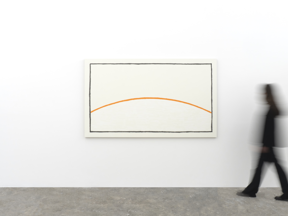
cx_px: 154
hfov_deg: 58.9
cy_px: 113
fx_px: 255
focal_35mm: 31
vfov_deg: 46.0
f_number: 18
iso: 250
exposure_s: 1/2.5
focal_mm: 17
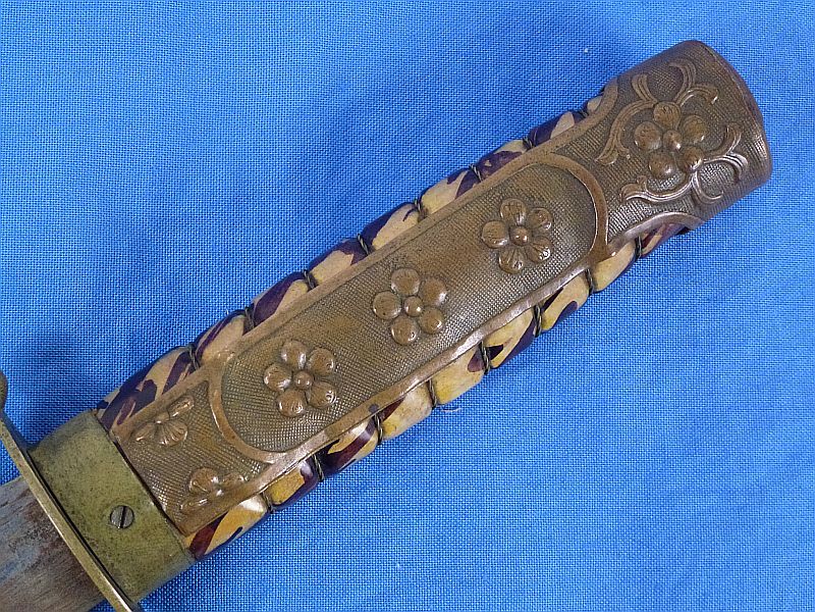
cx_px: 408
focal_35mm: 65
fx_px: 1530
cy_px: 306
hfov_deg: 29.8
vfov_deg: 22.6
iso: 400
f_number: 4.6
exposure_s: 1/60
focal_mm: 11.7
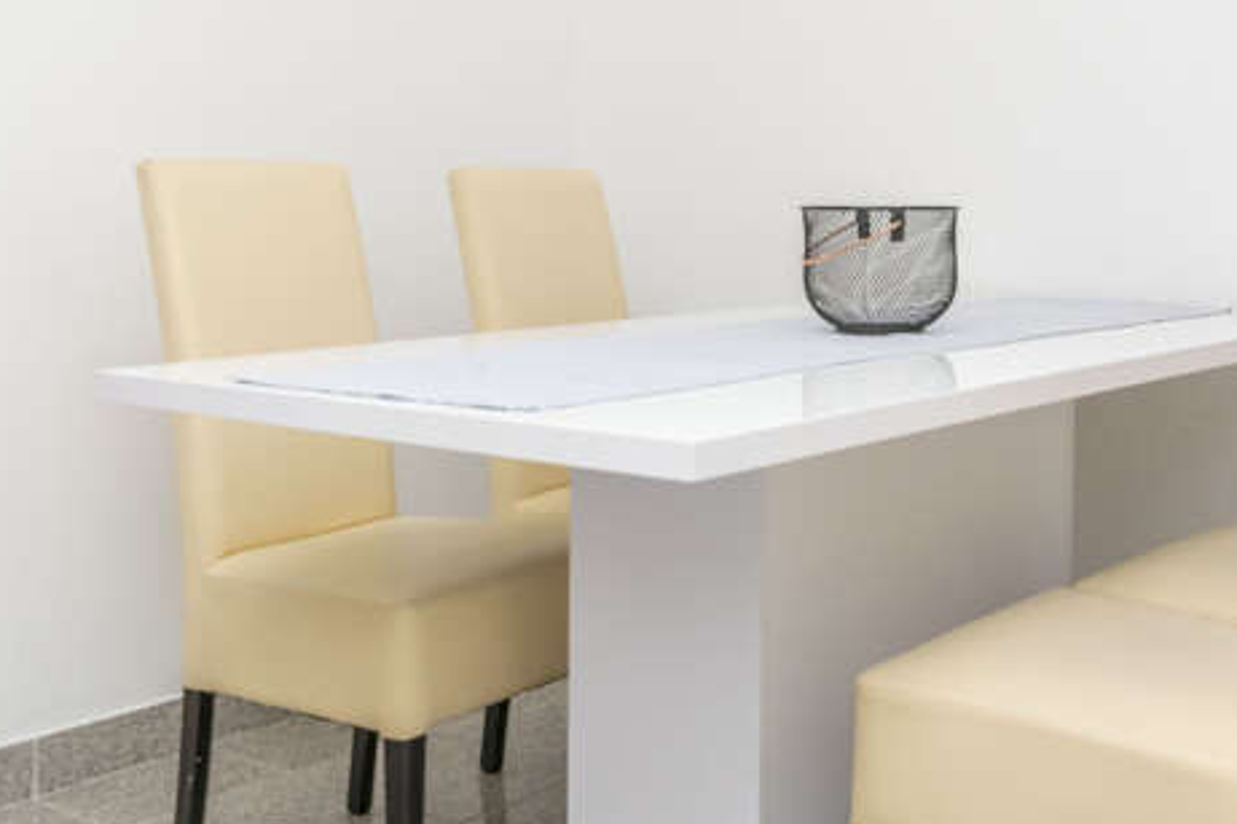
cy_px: 255
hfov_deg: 39.3
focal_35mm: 50
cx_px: 781
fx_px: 1717
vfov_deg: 26.8
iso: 400
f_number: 5.6
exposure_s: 1/200
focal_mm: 20
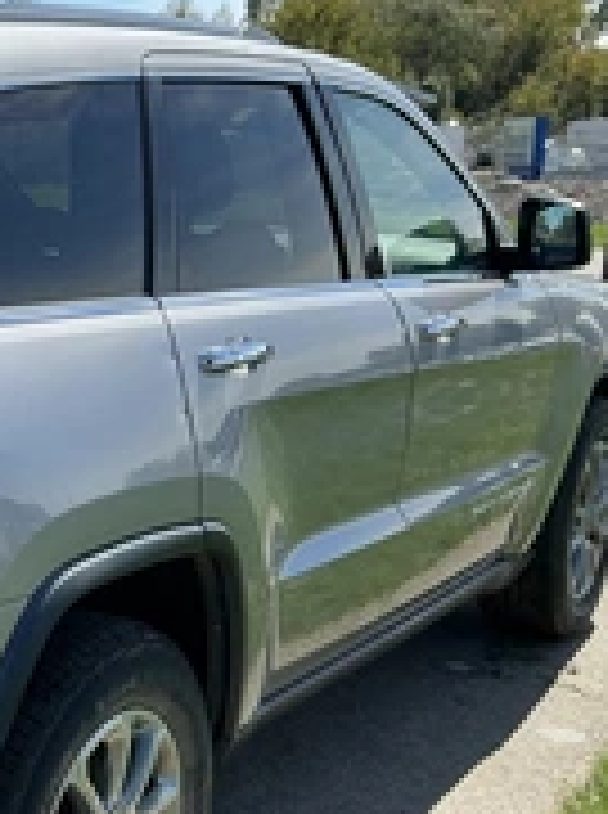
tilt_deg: -13.6
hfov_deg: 21.3
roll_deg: -0.3
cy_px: 531
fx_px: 1457
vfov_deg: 31.1
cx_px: -185
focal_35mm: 62
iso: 25
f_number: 1.8
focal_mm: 3
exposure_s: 1/962
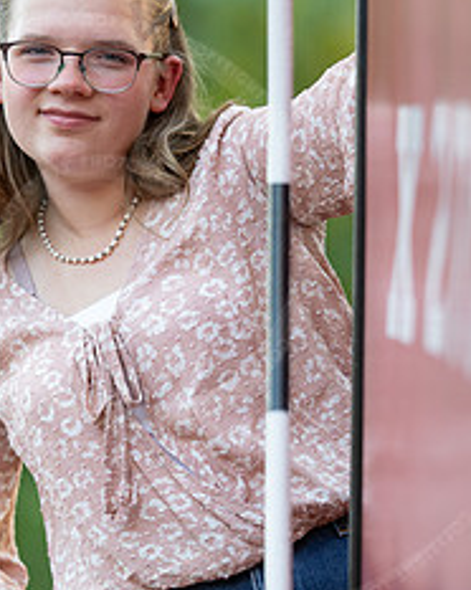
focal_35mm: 366
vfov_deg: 5.3
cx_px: 147
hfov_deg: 4.2
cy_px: 322
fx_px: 6386
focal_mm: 135
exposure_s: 1/400
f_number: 1.8
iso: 250
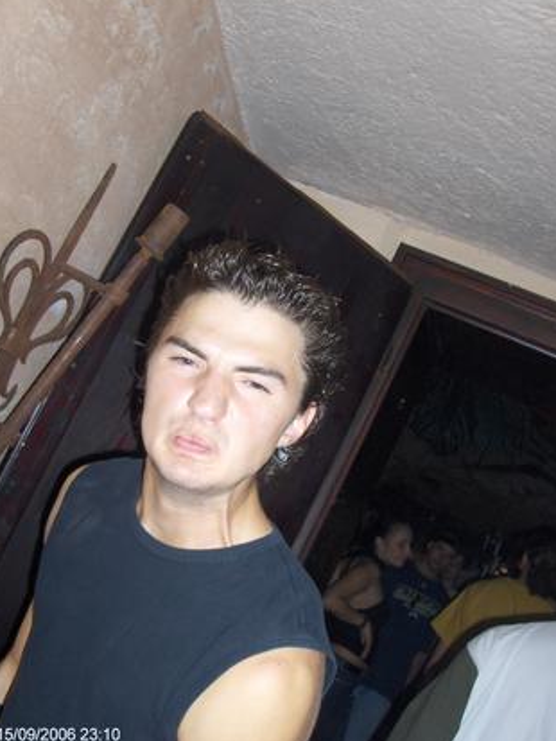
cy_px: 371
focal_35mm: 40
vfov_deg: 46.8
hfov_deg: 35.9
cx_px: 251
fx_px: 856
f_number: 2.6
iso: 100
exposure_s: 1/60
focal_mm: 5.8
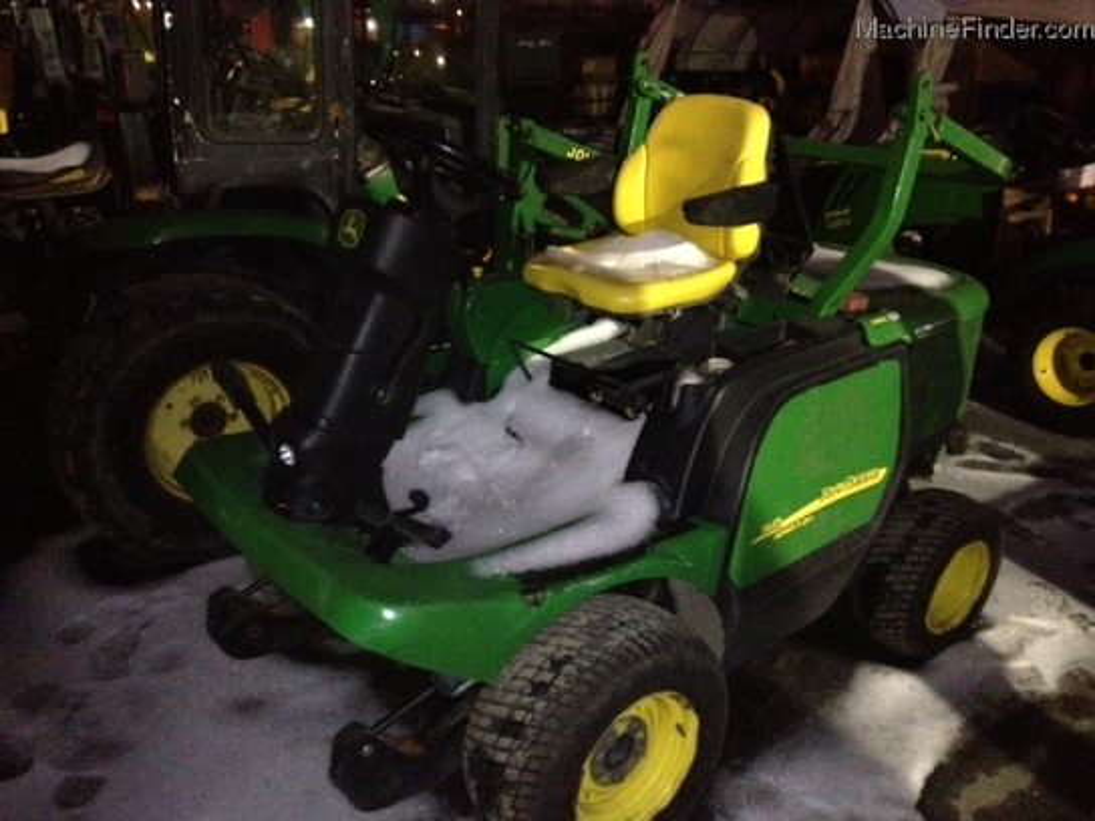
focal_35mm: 35
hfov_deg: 52.6
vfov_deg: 40.7
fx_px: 1107
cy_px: 410
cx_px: 548
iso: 800
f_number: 2.4
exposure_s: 1/16
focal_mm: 4.28
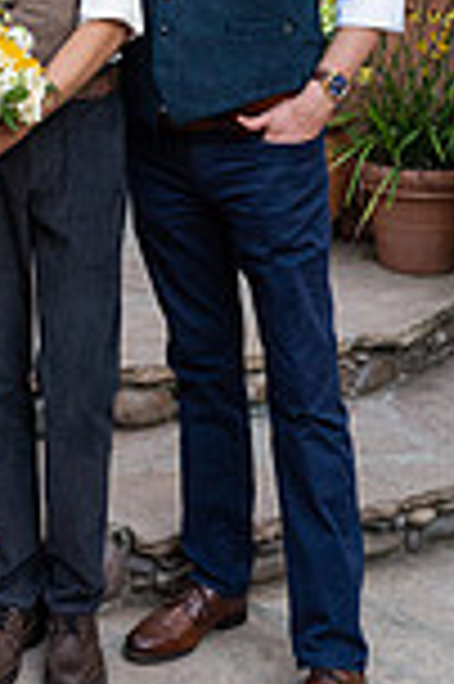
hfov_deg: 16.0
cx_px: -40
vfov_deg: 23.7
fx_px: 1574
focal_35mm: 83
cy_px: 50
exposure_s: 1/320
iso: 500
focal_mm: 28
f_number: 3.2
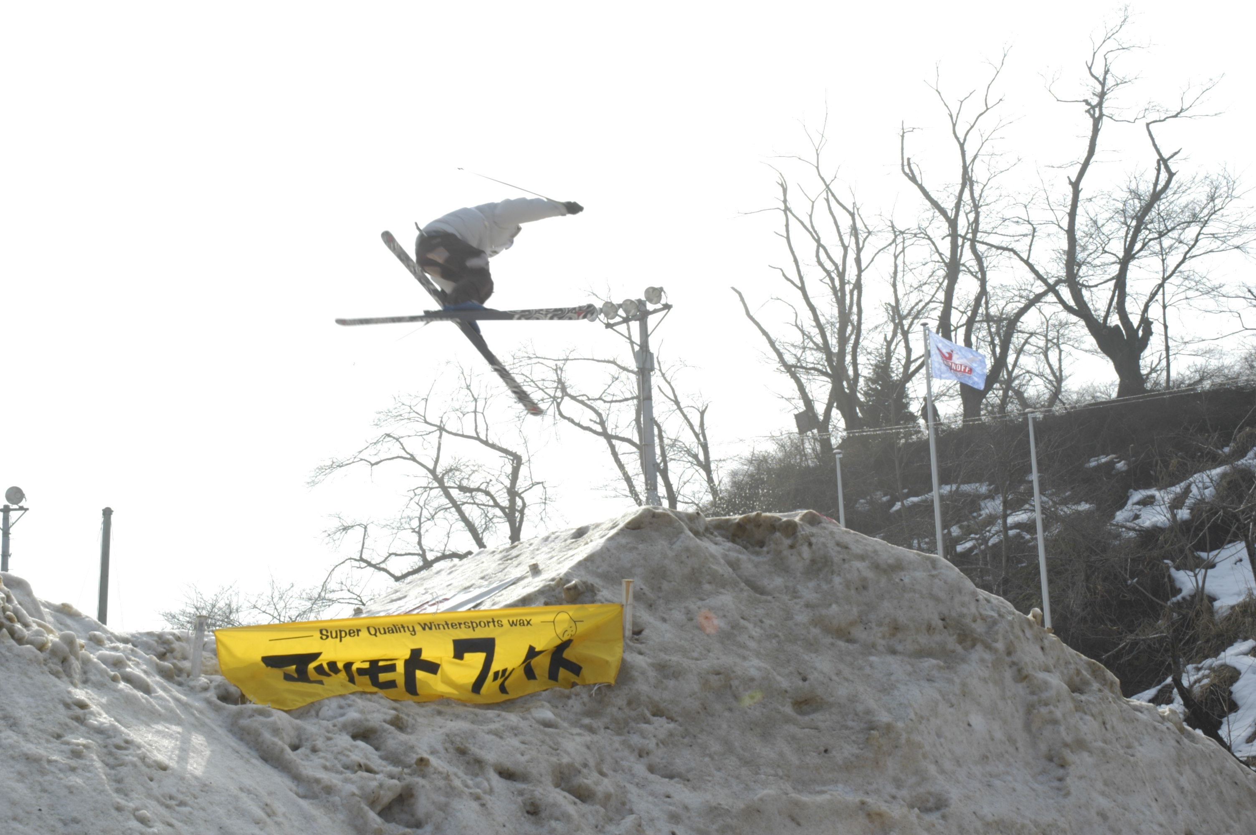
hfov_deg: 38.9
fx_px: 1778
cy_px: 418
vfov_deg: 26.4
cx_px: 628
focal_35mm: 51
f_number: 10
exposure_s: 1/250
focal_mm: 34
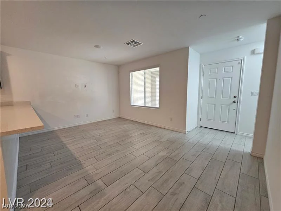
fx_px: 106
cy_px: 106
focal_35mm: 13
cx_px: 140
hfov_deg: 106.2
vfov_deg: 89.9
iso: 80
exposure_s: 1/60
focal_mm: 2.2
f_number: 2.2
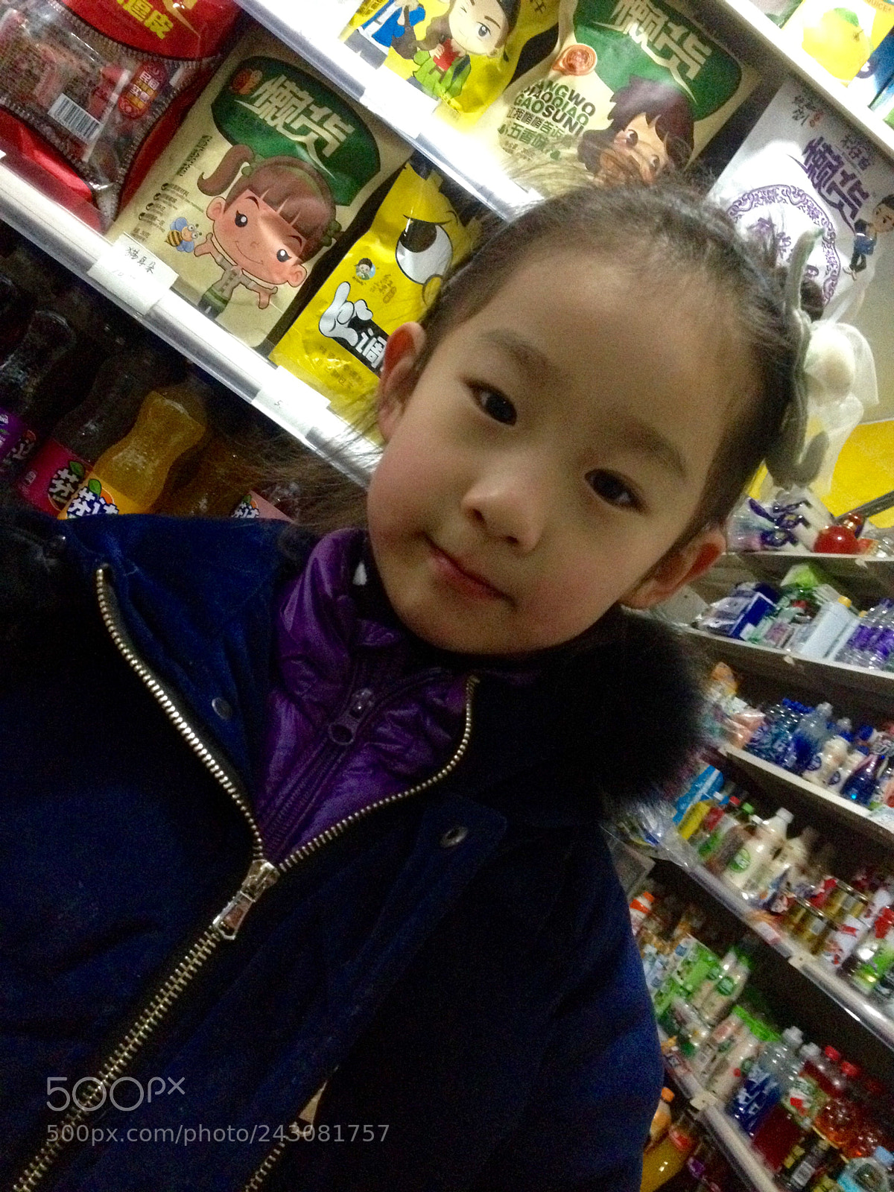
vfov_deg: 52.6
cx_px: 447
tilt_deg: +1.4
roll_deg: -37.6
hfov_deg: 40.7
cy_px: 596
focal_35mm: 35
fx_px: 1205
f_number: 2.4
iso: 800
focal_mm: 4.28
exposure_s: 1/15
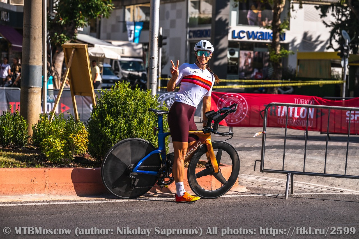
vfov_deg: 11.9
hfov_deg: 17.8
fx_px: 1147
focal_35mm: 115
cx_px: 180
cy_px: 120
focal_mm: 115
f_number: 5
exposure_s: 1/2500
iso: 200
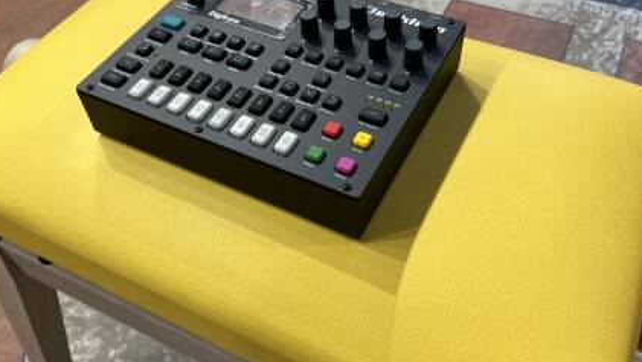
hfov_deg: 56.6
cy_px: 174
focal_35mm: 35
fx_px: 596
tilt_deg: -51.9
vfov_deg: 33.7
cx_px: 303
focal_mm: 5.1
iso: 80
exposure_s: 1/120
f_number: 1.6
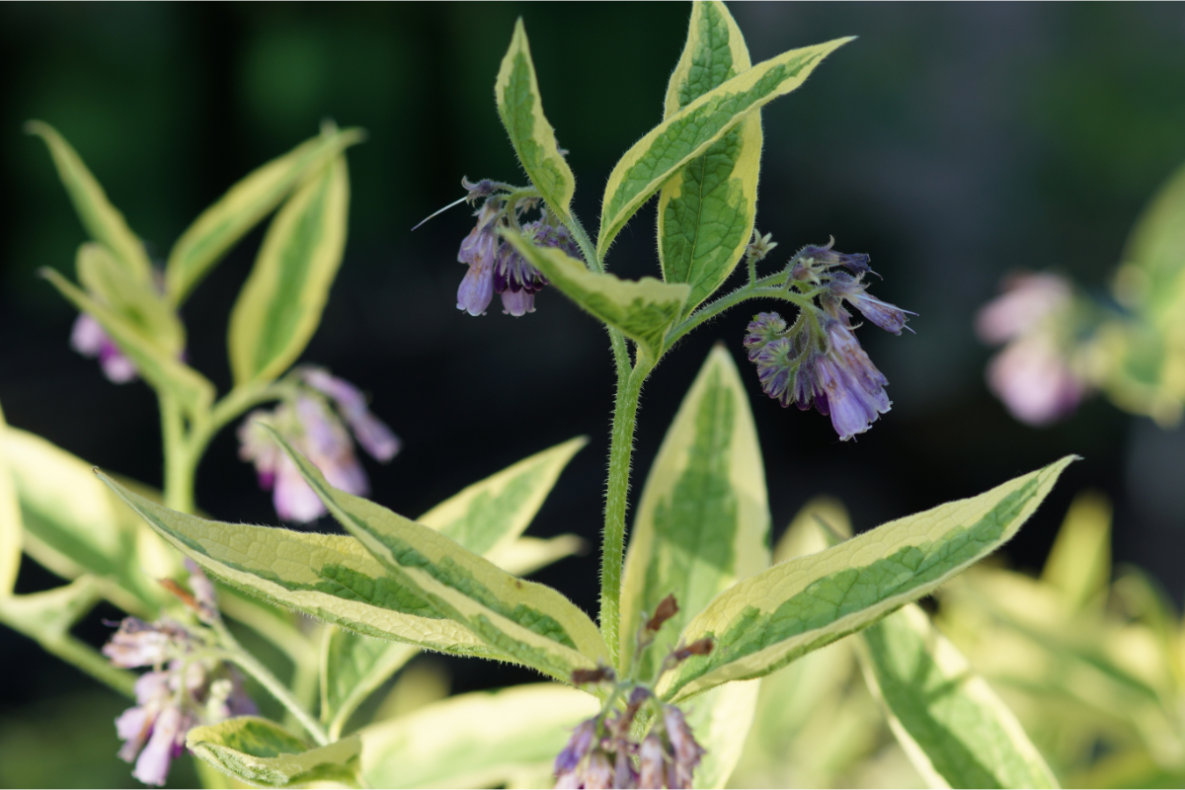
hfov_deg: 13.7
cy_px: 395
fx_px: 4937
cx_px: 592
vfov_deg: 9.1
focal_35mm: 150
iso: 100
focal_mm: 100
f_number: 4
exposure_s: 1/160
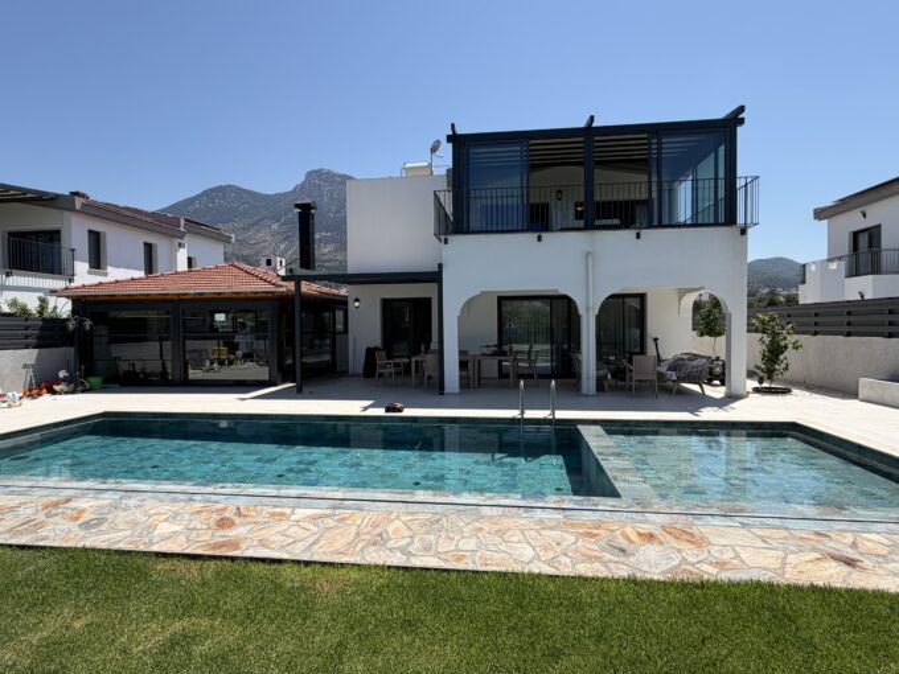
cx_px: 450
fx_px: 364
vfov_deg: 85.7
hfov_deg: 102.1
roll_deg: +1.9
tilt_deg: +2.8
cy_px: 337
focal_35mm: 14
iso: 20
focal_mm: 2.22
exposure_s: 1/1125
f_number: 2.2
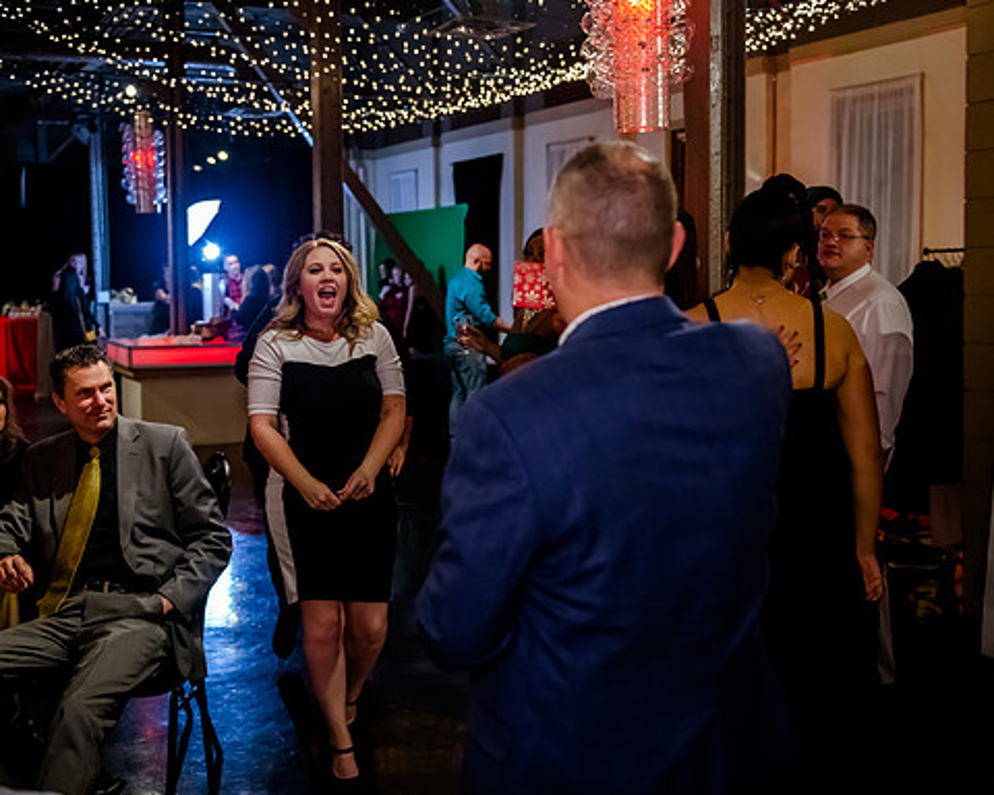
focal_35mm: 46
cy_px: 348
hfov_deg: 40.3
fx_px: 1353
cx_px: 457
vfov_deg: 32.7
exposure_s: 1/200
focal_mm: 36
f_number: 2.8
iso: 5000
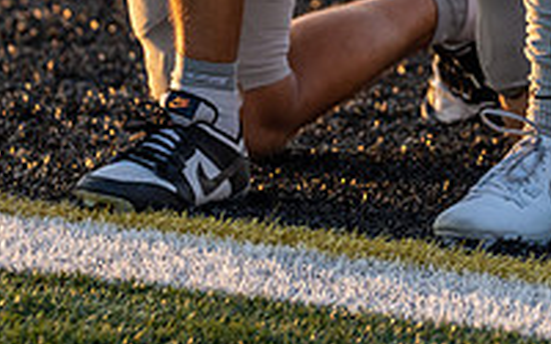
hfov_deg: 3.8
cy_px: -207
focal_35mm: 558
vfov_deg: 2.3
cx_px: 469
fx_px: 8379
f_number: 3.5
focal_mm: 159
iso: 500
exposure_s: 1/1000
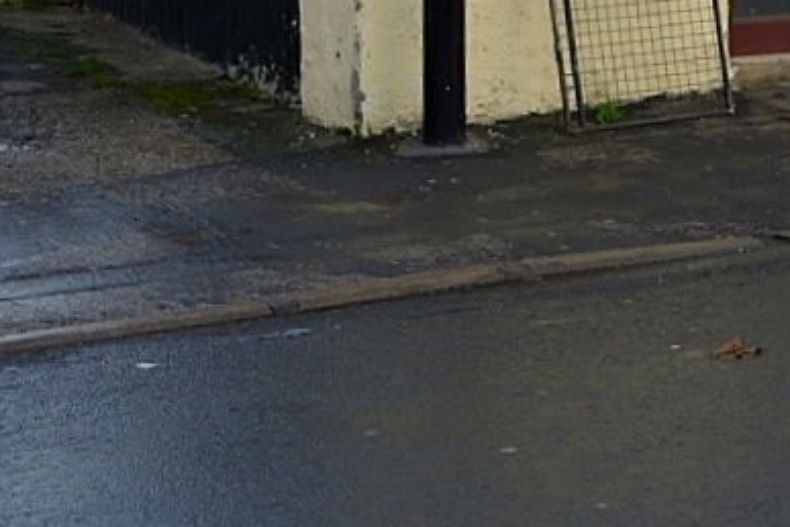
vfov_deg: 11.1
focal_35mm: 119
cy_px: -215
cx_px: 488
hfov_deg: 17.2
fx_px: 2611
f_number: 6.3
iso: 200
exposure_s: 1/160
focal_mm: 24
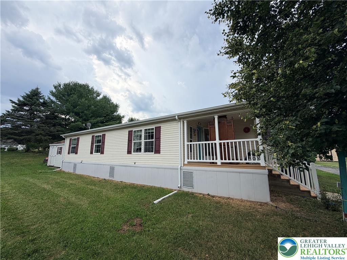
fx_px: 140
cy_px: 130
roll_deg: -0.1
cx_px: 174
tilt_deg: +10.8
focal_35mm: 14
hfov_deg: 102.1
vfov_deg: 85.7
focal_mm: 2.22
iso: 25
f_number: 2.2
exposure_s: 1/770
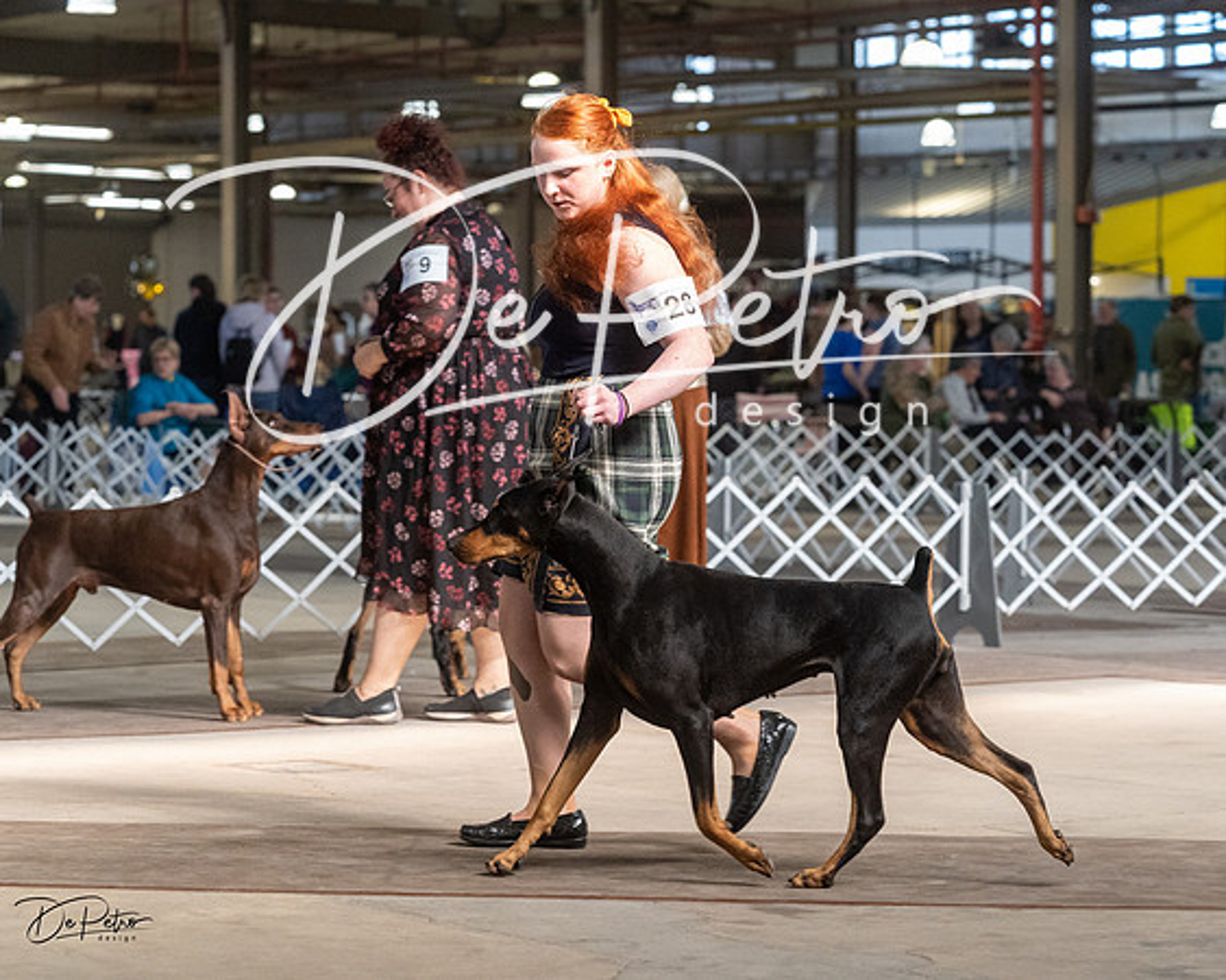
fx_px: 4248
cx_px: 613
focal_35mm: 117
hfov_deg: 16.4
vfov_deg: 13.2
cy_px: 490
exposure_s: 1/400
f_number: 5
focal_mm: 104
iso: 6400
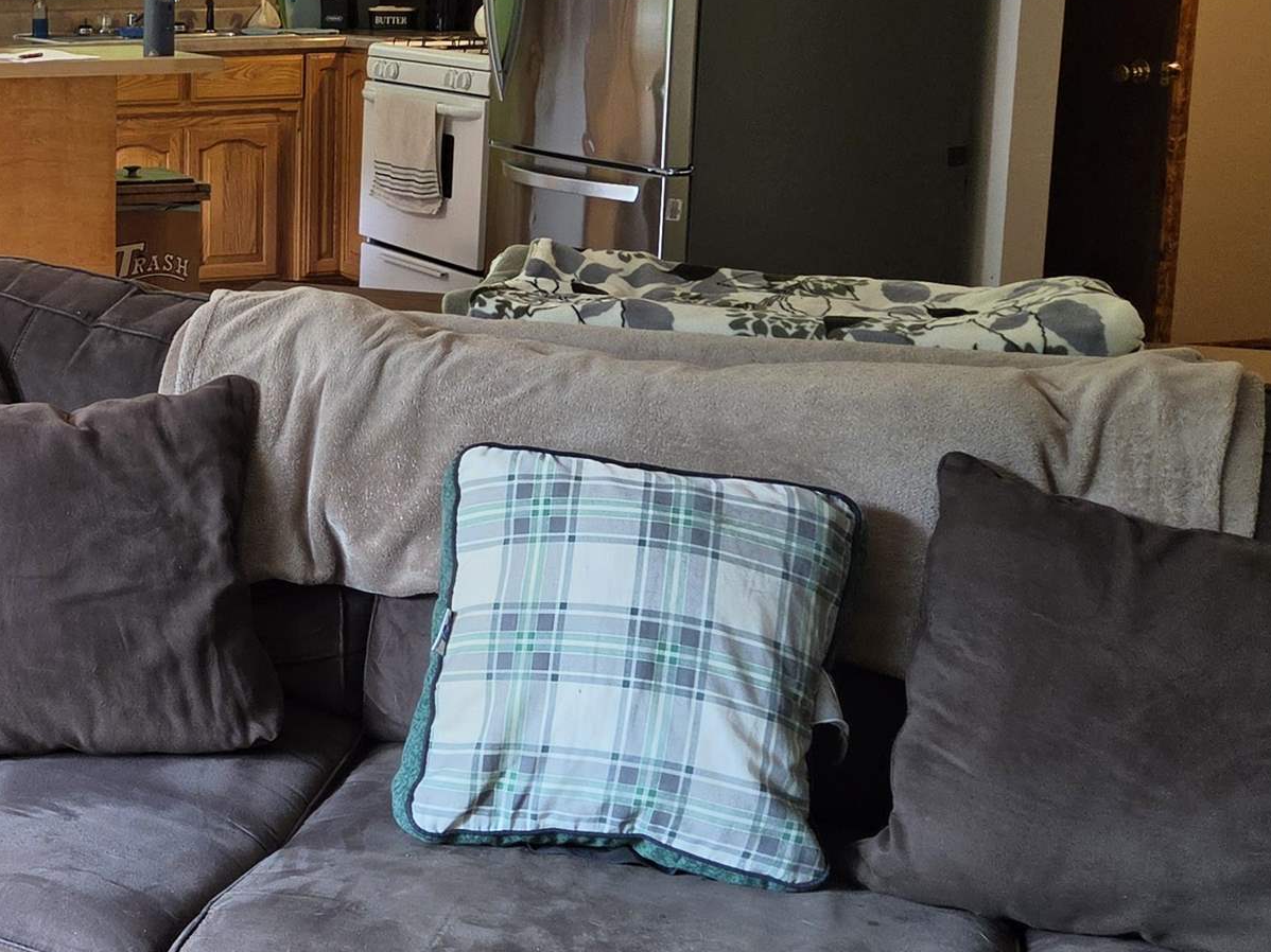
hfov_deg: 29.4
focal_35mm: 59
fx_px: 2166
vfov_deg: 24.6
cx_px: -140
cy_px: 274
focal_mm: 5.4
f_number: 1.8
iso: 100
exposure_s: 1/120
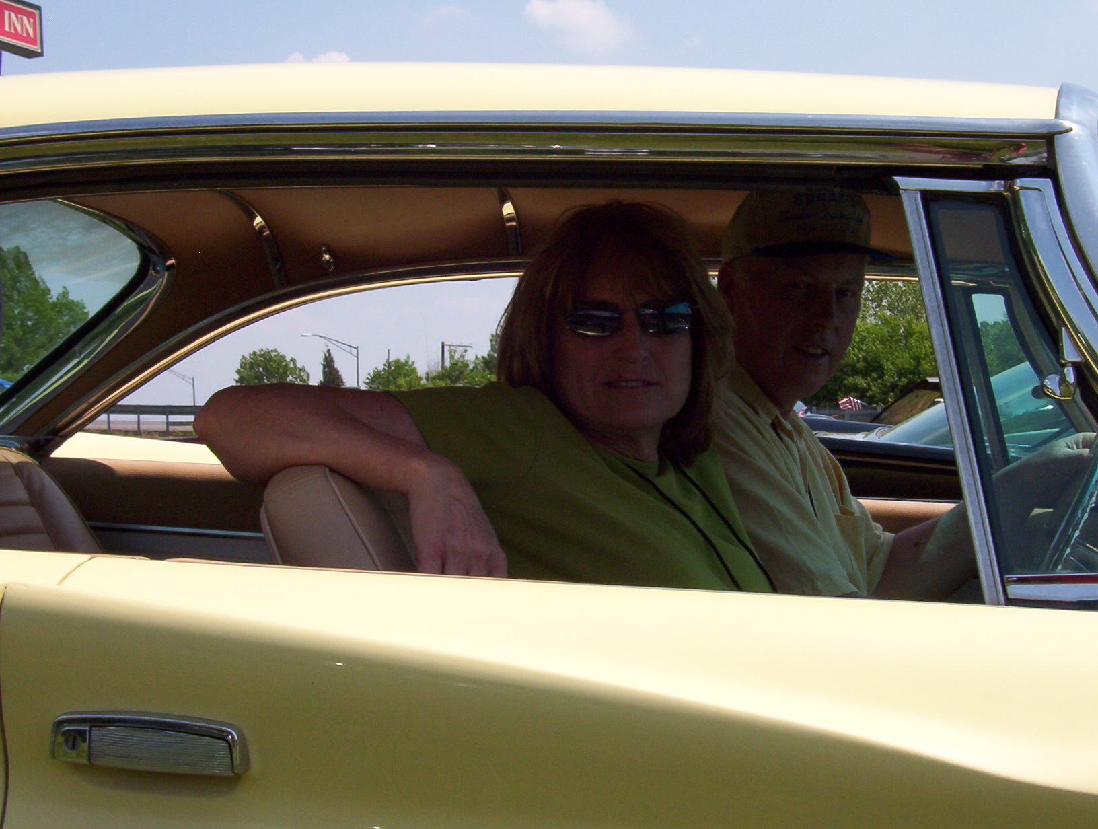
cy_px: 414
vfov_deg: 23.0
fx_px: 2035
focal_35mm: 64
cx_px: 549
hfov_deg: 30.2
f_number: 6.7
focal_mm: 9.98
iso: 100
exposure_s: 1/580
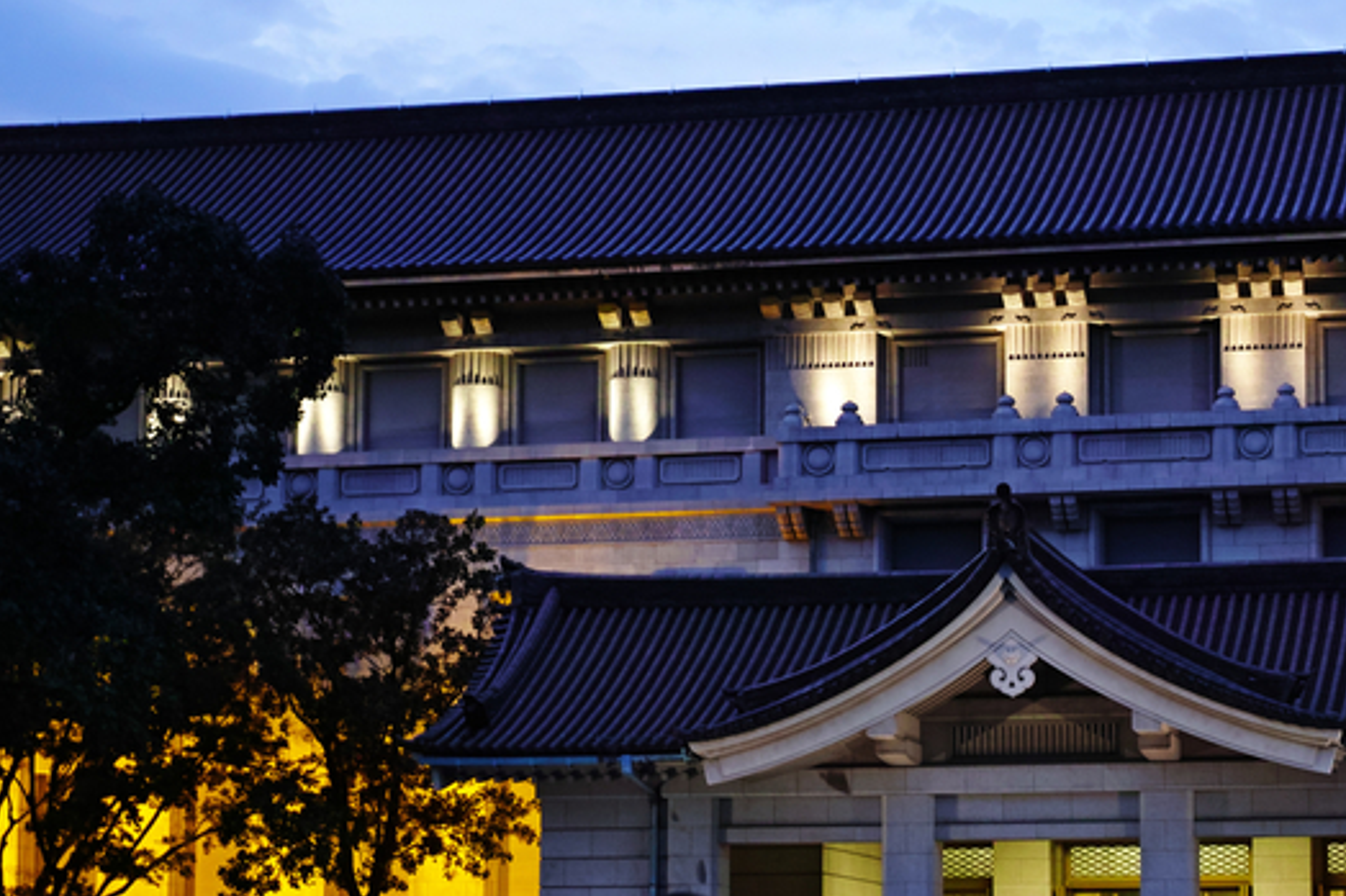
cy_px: 630
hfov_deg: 22.9
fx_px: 3289
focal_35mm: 88
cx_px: 1002
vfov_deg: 15.5
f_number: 2.8
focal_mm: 30
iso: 400
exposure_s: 1/15
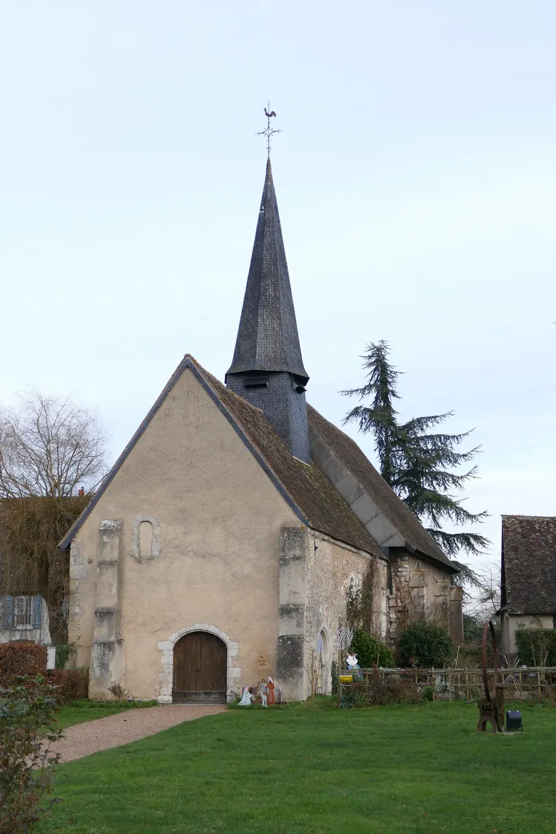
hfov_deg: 26.5
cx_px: 278
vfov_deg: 38.9
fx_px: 1182
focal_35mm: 51
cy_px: 417
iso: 125
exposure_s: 1/160
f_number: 3.3
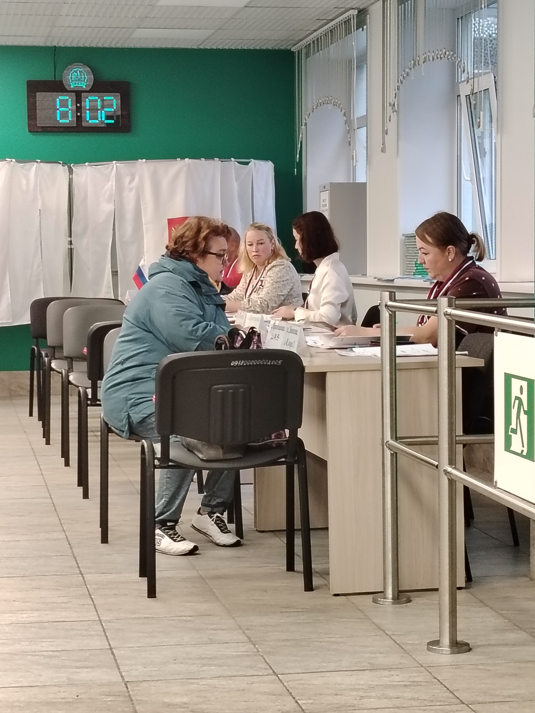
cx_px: 268
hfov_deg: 16.8
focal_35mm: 88
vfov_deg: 22.3
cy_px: 356
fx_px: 1813
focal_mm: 5.25
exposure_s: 1/50
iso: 880
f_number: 1.75
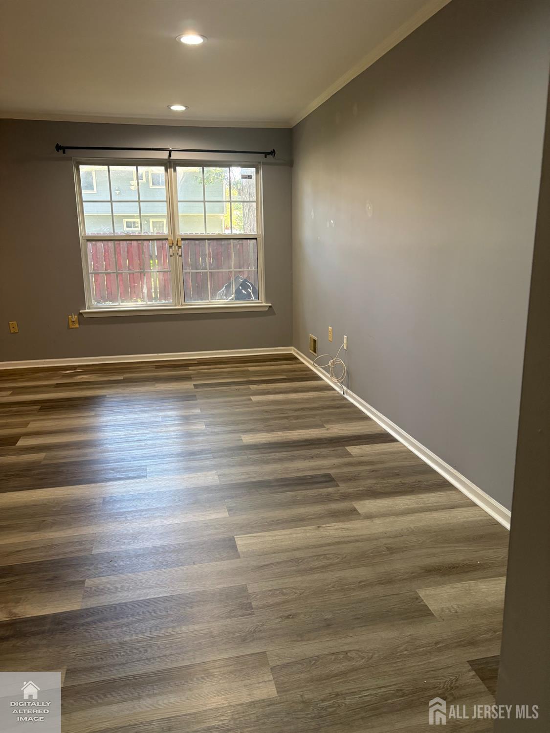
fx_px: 551
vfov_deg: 67.3
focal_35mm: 26
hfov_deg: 53.1
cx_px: 275
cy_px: 366
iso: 200
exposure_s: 1/120
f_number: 1.6
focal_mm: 5.96
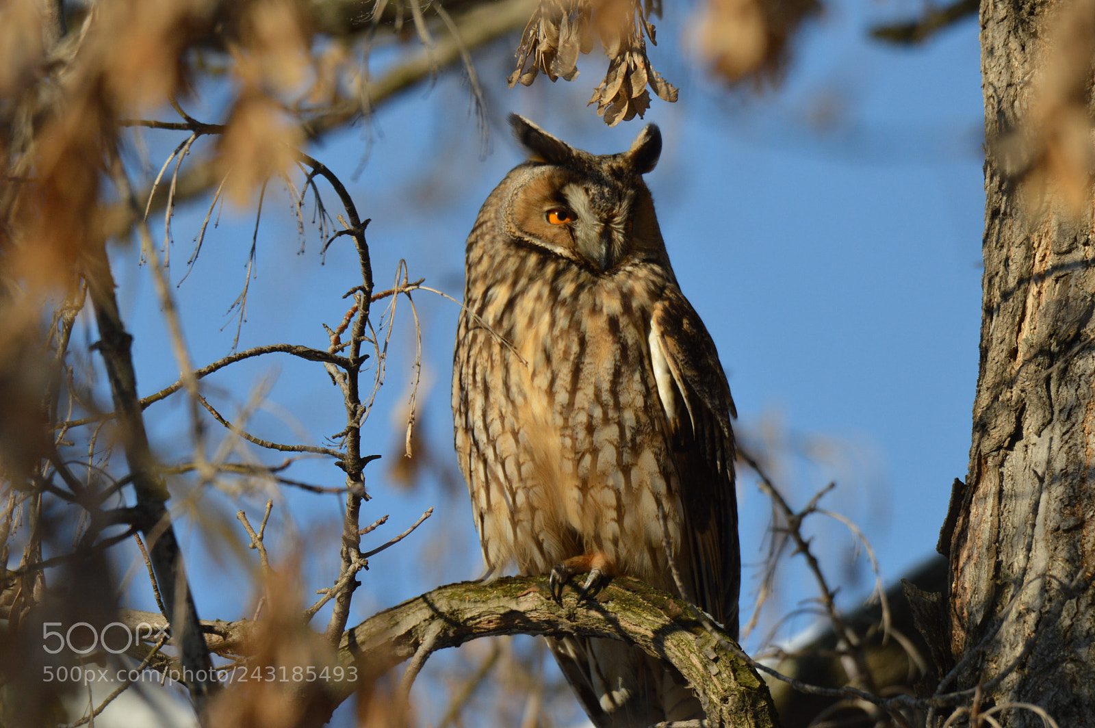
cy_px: 364
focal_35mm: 900
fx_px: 27352
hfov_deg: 2.3
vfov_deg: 1.5
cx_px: 548
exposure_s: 1/1250
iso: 400
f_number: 7.1
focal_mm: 600
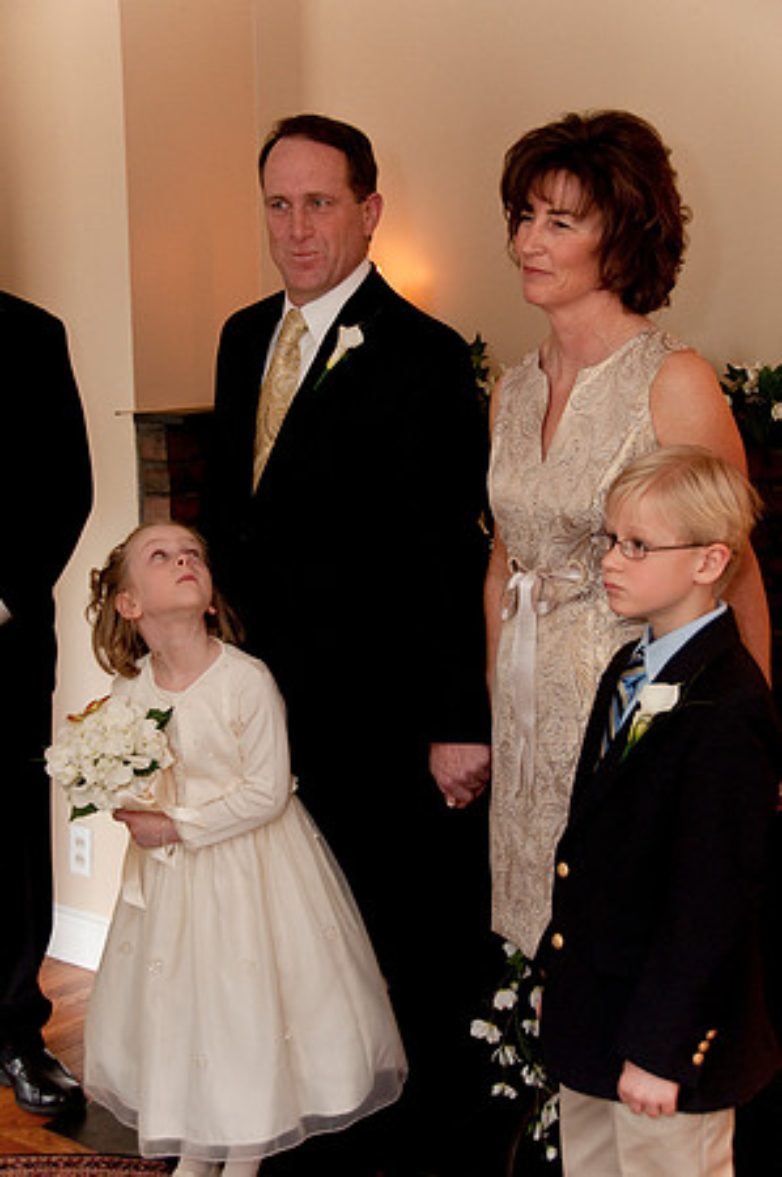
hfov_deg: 25.0
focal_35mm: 54
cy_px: 588
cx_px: 391
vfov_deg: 36.9
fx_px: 1763
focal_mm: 36
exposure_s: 1/60
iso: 800
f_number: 4.2
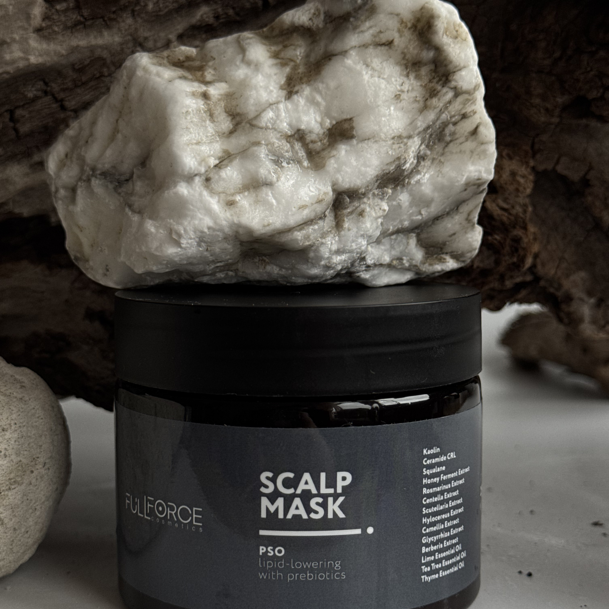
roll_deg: -0.3
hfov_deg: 30.0
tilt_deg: -5.7
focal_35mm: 57
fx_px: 1135
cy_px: 330
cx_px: 303
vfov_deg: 30.0
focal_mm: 6.76
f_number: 1.78
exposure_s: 1/81
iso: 100
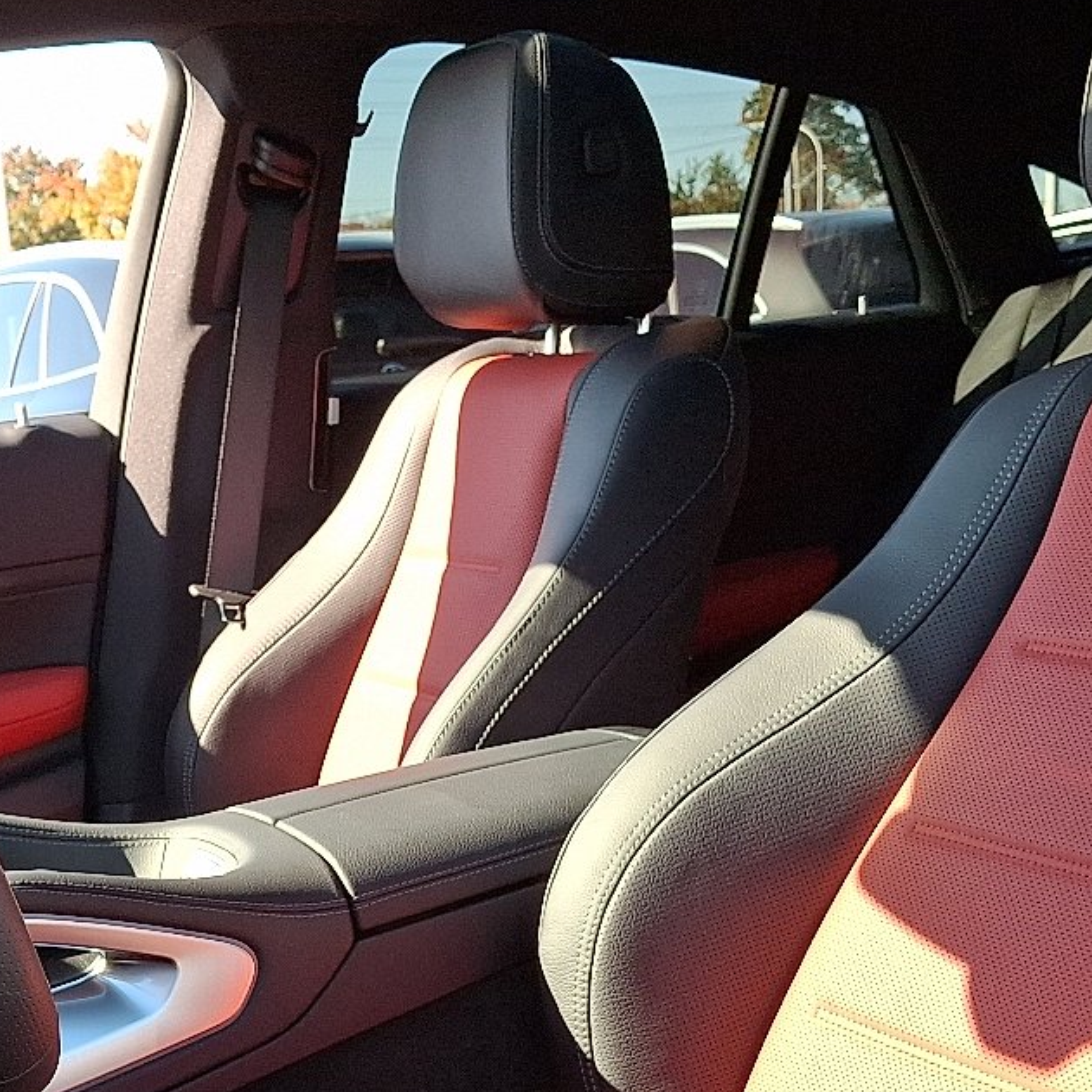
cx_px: 292
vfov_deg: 30.2
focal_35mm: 56
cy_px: 791
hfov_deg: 30.1
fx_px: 1999
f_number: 1.8
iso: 25
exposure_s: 1/182
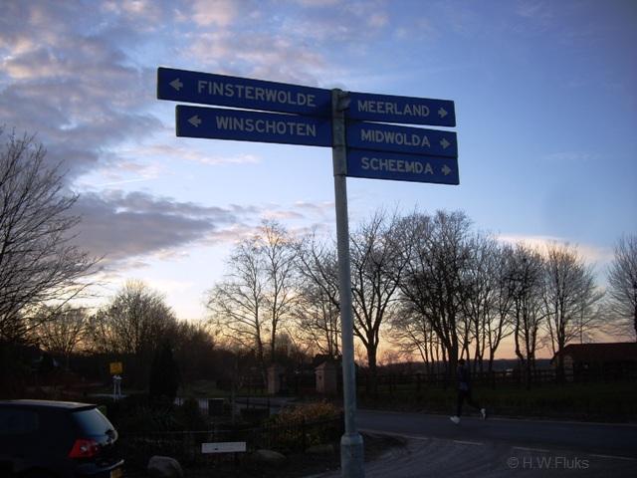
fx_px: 699
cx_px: 318
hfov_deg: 49.0
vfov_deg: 37.7
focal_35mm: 38
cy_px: 239
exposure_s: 1/160
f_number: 2.8
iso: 64
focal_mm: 7.9
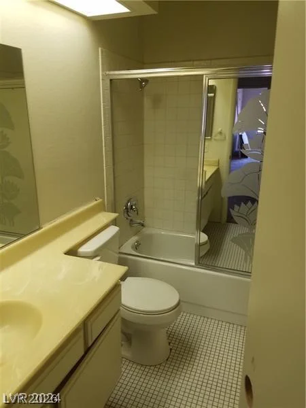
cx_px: 153
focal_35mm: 26
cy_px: 204
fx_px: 306
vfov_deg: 67.3
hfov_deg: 53.1
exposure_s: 1/60
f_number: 1.7
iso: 80
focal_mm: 4.2
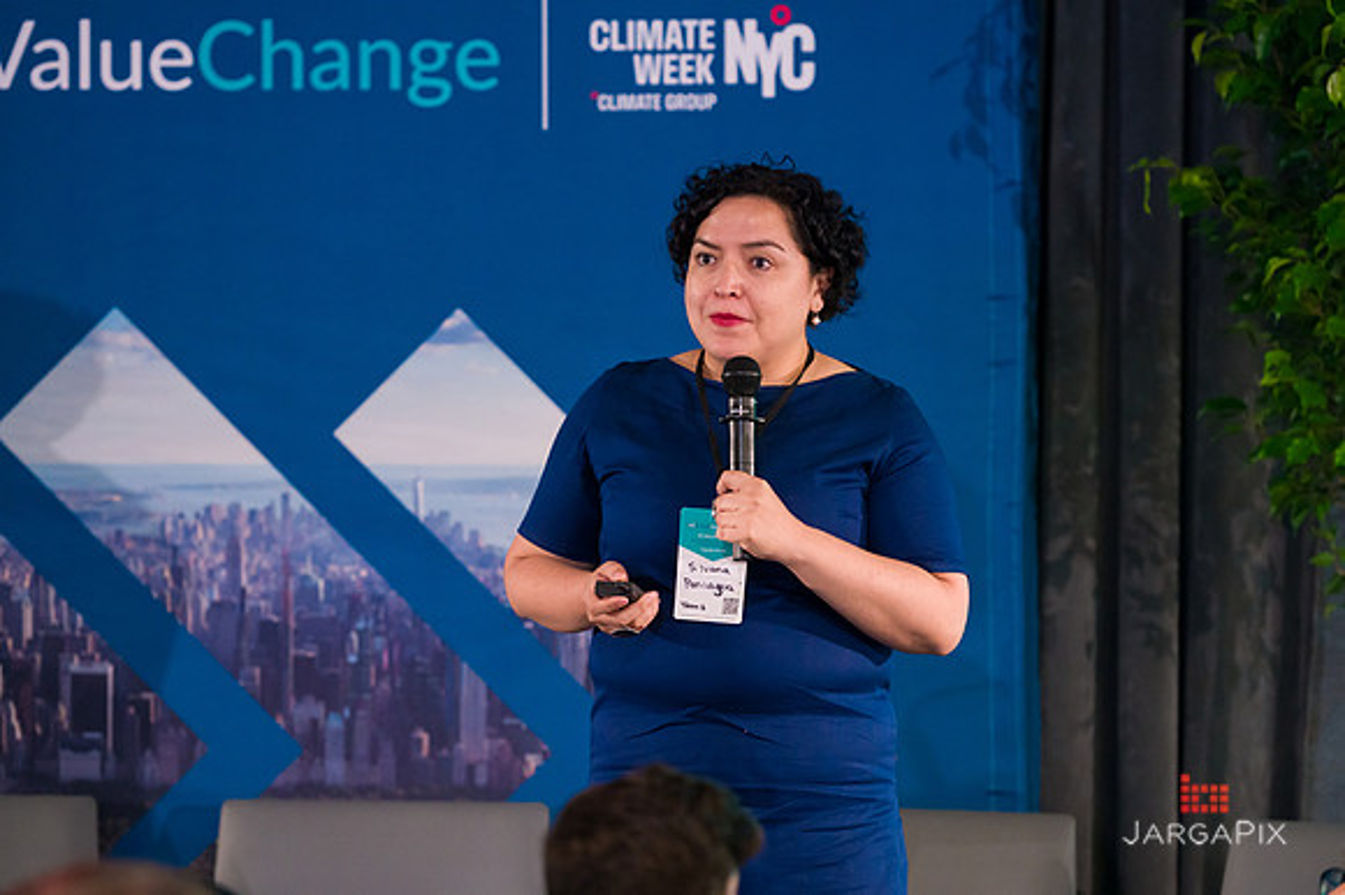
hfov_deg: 12.5
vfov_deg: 8.3
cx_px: 675
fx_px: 6134
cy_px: 425
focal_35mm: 164
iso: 3200
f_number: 3.2
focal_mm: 155
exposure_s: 1/200
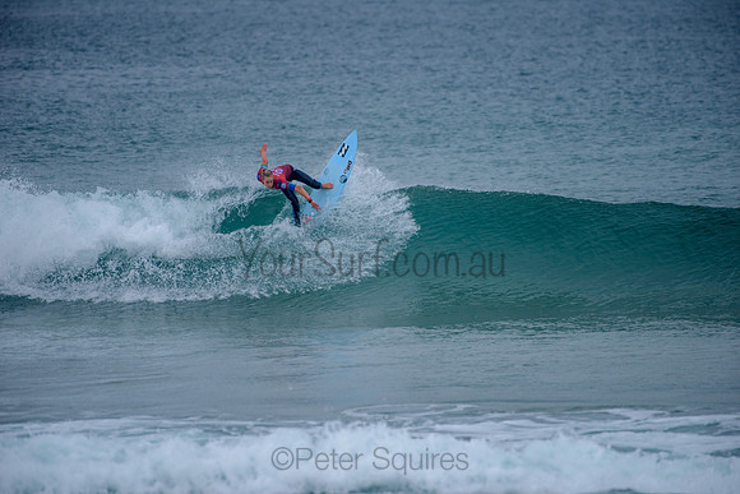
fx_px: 9870
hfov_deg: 4.3
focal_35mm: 480
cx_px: 370
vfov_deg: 2.9
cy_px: 247
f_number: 5.6
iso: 320
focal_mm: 480
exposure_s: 1/2000
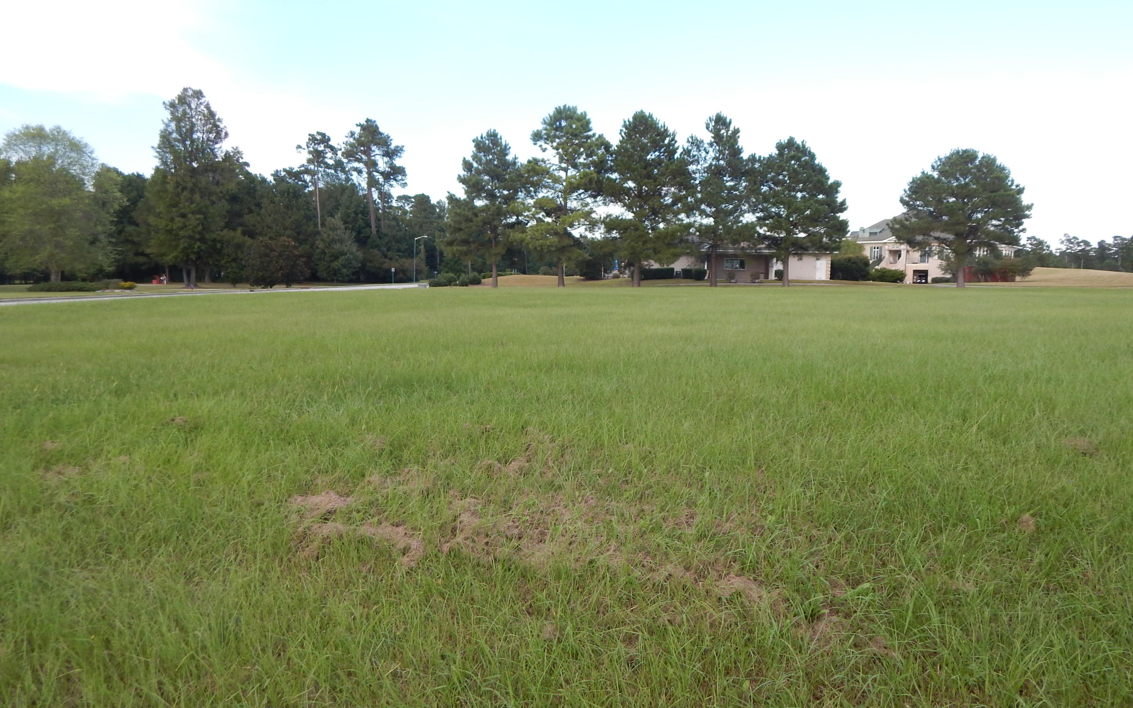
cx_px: 580
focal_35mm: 24
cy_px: 359
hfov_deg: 74.8
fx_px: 741
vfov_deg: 51.1
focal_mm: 4
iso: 125
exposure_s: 1/250
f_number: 3
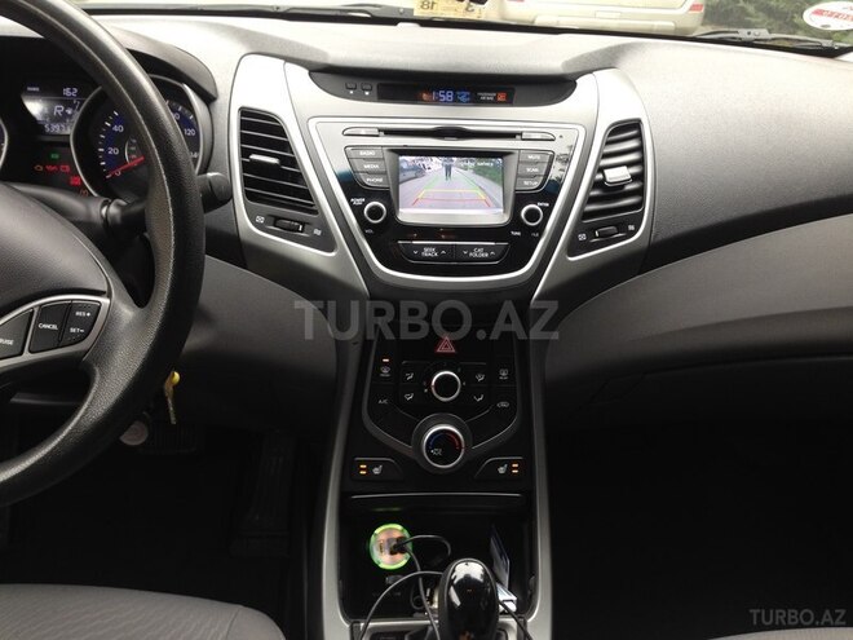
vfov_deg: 42.9
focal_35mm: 33
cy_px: 320
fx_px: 813
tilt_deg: -26.4
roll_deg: -1.4
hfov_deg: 55.4
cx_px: 426
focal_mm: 4.12
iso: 64
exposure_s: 1/40
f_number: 2.4
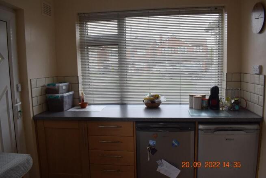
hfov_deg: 67.4
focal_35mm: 27
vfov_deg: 48.0
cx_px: 133
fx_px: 200
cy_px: 89
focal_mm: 18
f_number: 7.1
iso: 400
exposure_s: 1/200
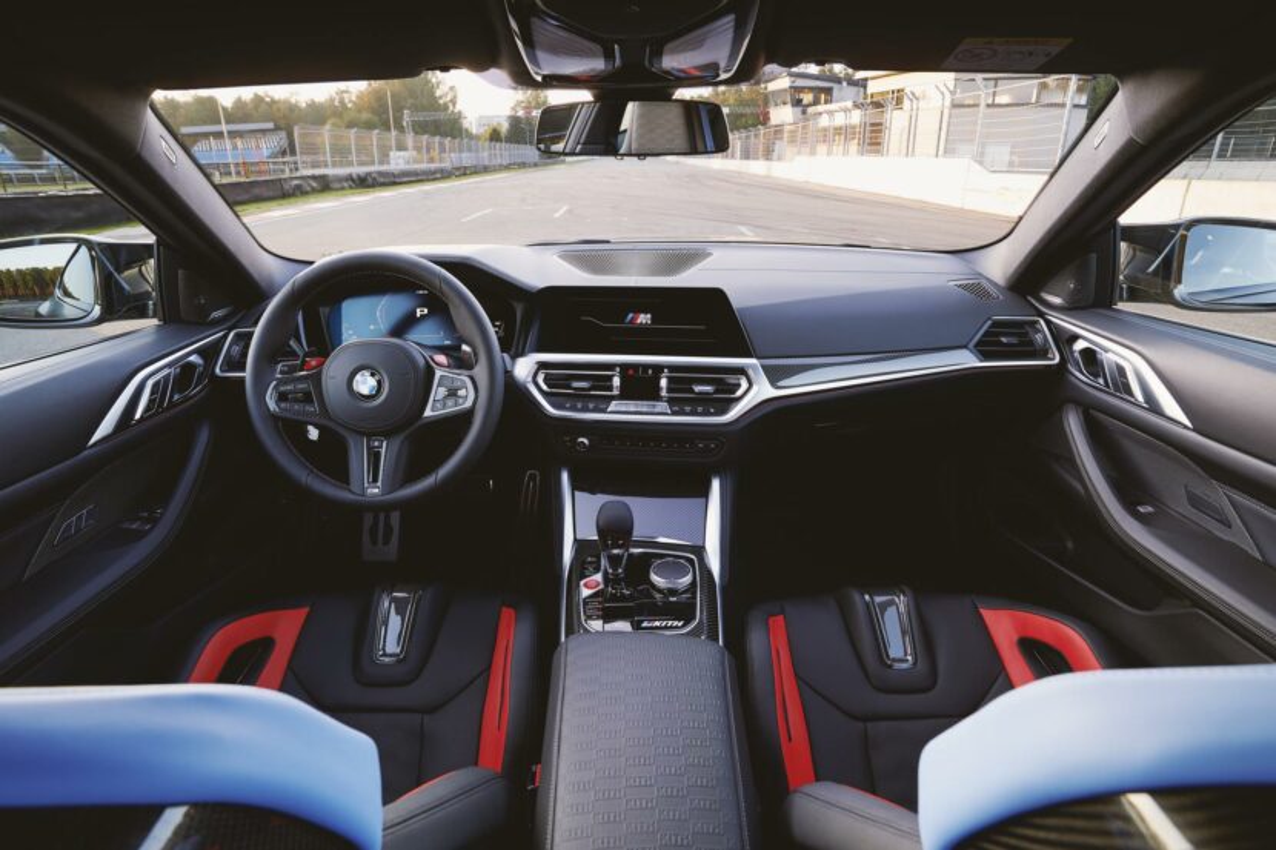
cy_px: 425
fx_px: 638
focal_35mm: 18
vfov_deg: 67.4
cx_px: 638
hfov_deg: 90.0
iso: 100
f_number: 11
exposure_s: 1/4
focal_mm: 18
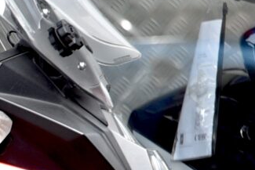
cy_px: 394
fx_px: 3904
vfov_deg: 2.5
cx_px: -504
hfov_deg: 3.6
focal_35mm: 551
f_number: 5
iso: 100
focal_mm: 70
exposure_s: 1/100
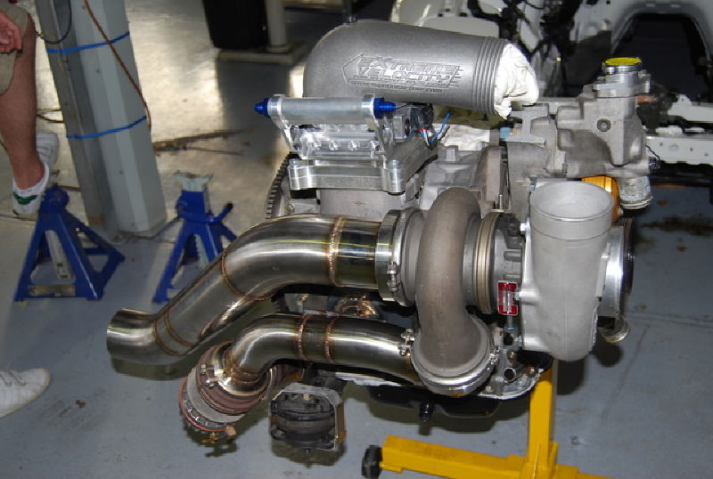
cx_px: 356
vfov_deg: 30.0
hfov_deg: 43.5
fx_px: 894
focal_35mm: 45
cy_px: 240
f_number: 4.2
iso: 200
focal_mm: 30
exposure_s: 1/60
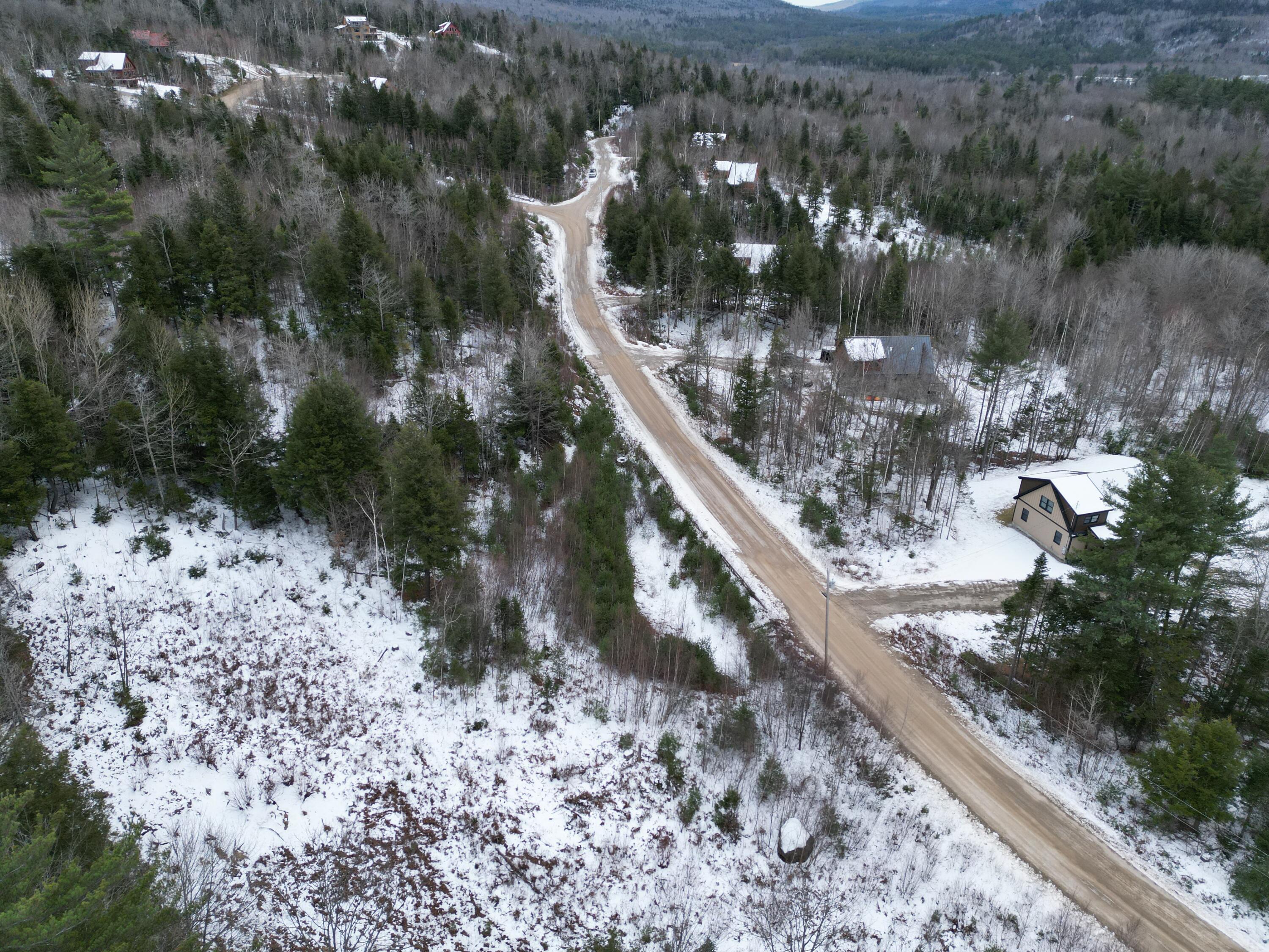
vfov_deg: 56.8
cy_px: 476
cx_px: 634
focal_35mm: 24
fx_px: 880
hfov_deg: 71.6
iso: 200
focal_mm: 6.72
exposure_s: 1/500
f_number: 1.7
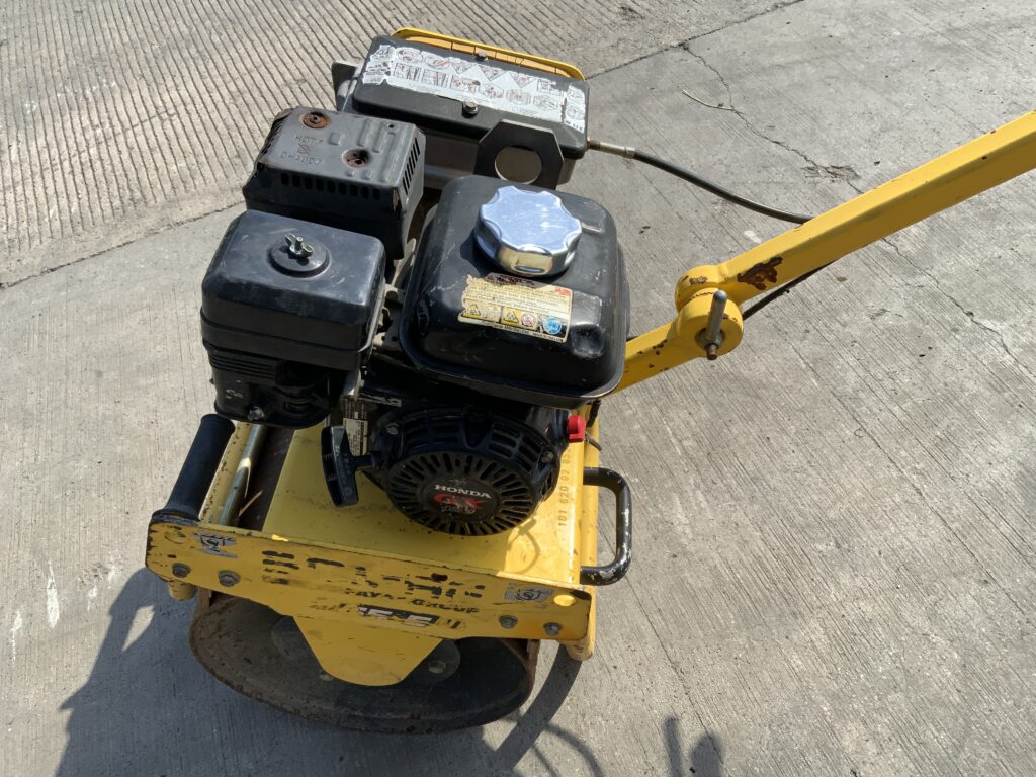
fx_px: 868
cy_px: 388
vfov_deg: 48.2
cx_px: 518
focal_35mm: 29
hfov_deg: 61.7
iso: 16
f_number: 1.8
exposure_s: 1/1311
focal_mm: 3
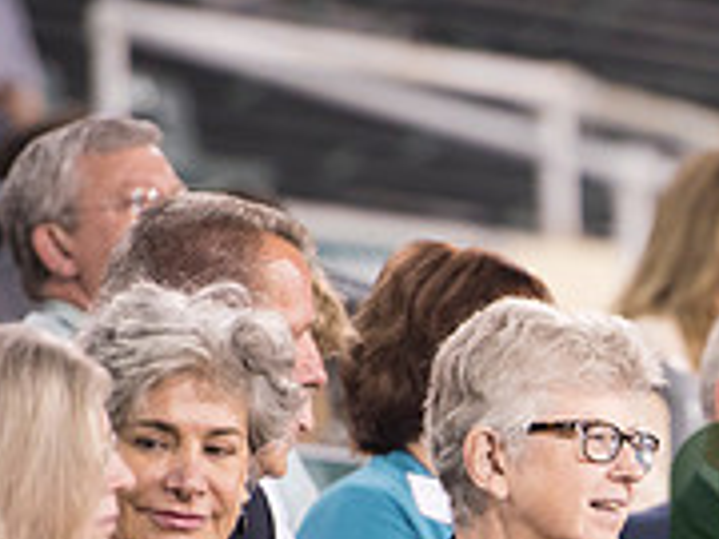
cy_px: 609
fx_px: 12899
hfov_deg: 3.2
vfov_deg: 2.4
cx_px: 971
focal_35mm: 621
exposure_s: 1/320
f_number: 2.8
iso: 1000
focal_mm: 200
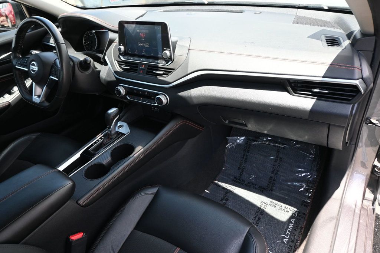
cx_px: 190
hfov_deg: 70.5
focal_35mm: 26
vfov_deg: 50.4
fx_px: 269
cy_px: 126
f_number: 3.5
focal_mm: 17
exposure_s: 1/160
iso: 400
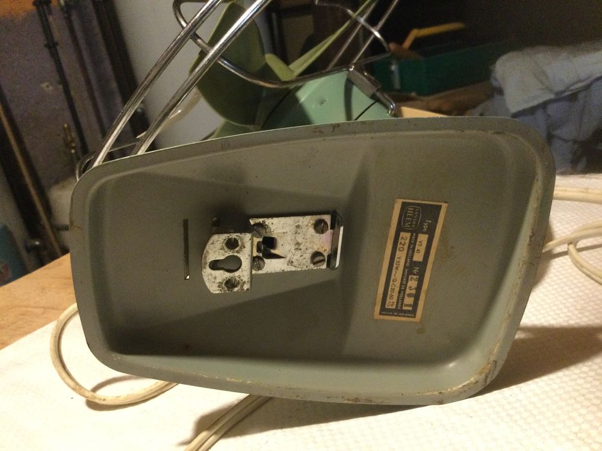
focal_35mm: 31
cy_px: 226
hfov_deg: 58.4
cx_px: 301
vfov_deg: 45.4
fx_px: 539
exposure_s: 1/17
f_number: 2.4
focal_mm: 3.3
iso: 250
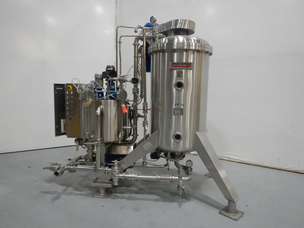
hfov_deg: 71.6
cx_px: 152
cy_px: 114
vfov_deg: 56.8
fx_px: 211
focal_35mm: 24
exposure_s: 1/200
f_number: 2.8
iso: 1600
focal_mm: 4.3
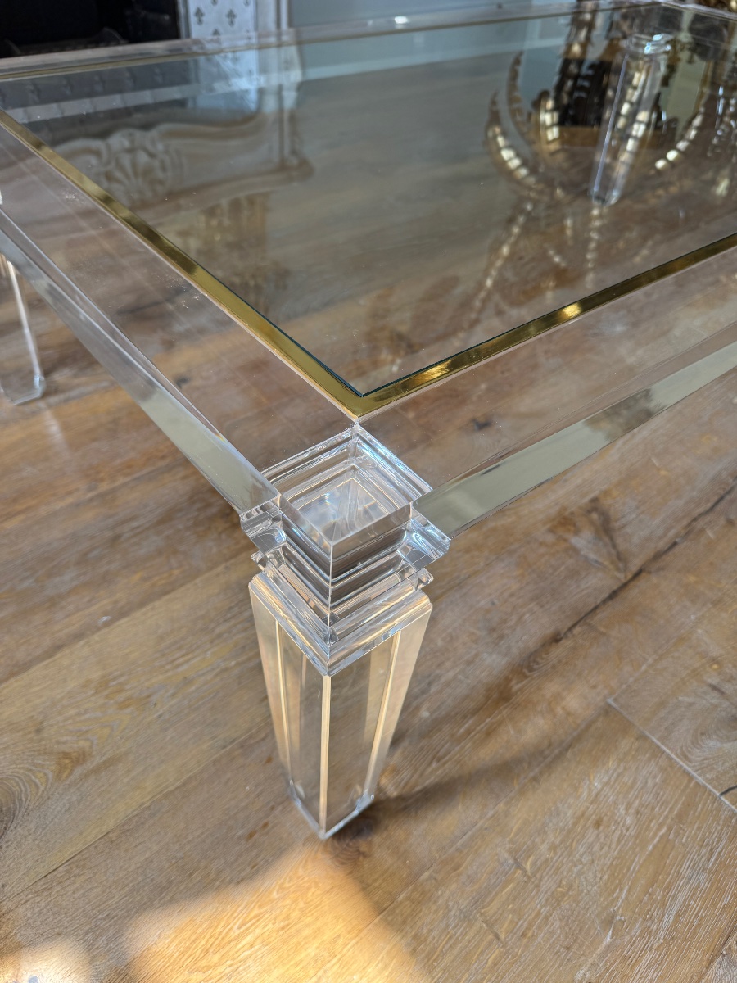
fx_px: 681
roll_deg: -5.3
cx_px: 368
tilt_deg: -43.0
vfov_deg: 71.6
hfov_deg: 56.8
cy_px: 492
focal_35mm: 24
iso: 64
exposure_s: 1/147
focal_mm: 6.76
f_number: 1.78
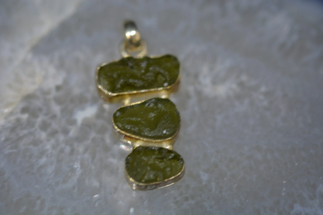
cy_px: 108
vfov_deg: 8.7
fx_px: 1413
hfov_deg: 13.0
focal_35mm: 158
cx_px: 162
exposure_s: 1/100
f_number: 3.8
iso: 800
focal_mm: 105
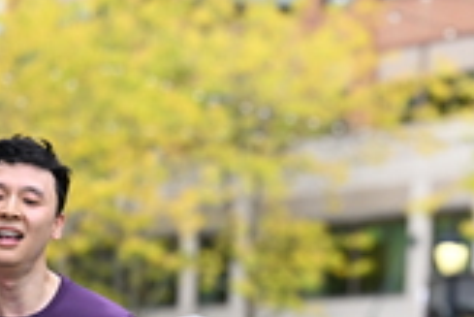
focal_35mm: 287
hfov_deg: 7.2
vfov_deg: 4.8
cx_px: 381
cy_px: 348
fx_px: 3782
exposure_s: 1/2000
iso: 640
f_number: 2.8
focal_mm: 85
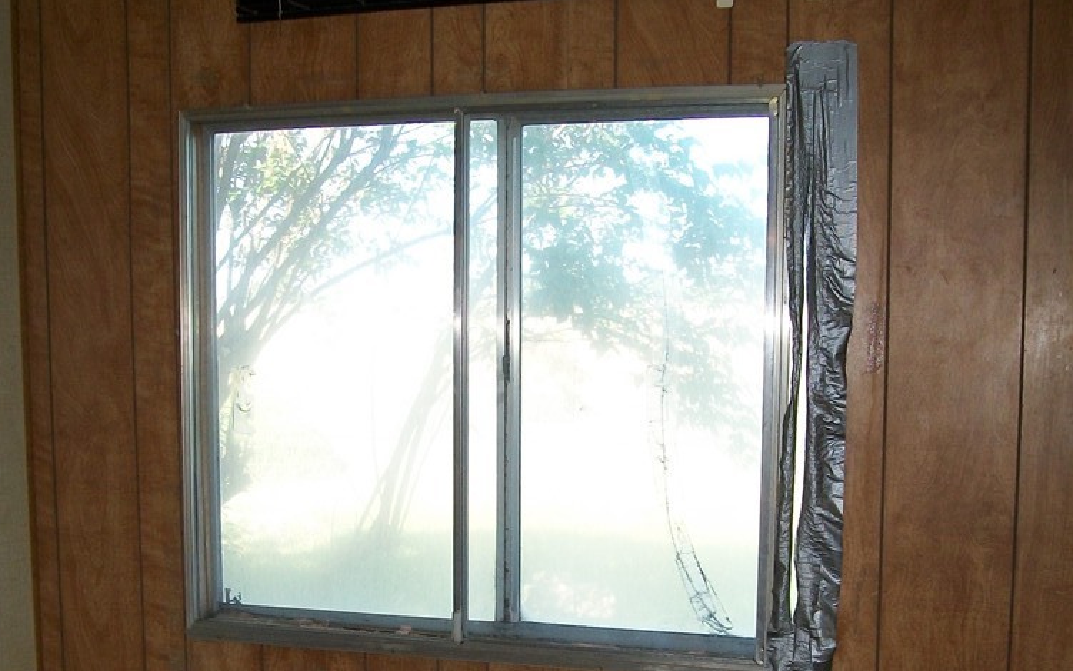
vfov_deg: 24.1
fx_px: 1521
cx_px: 526
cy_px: 614
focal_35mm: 52
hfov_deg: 38.9
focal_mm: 6
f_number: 2.7
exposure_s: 1/125
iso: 80
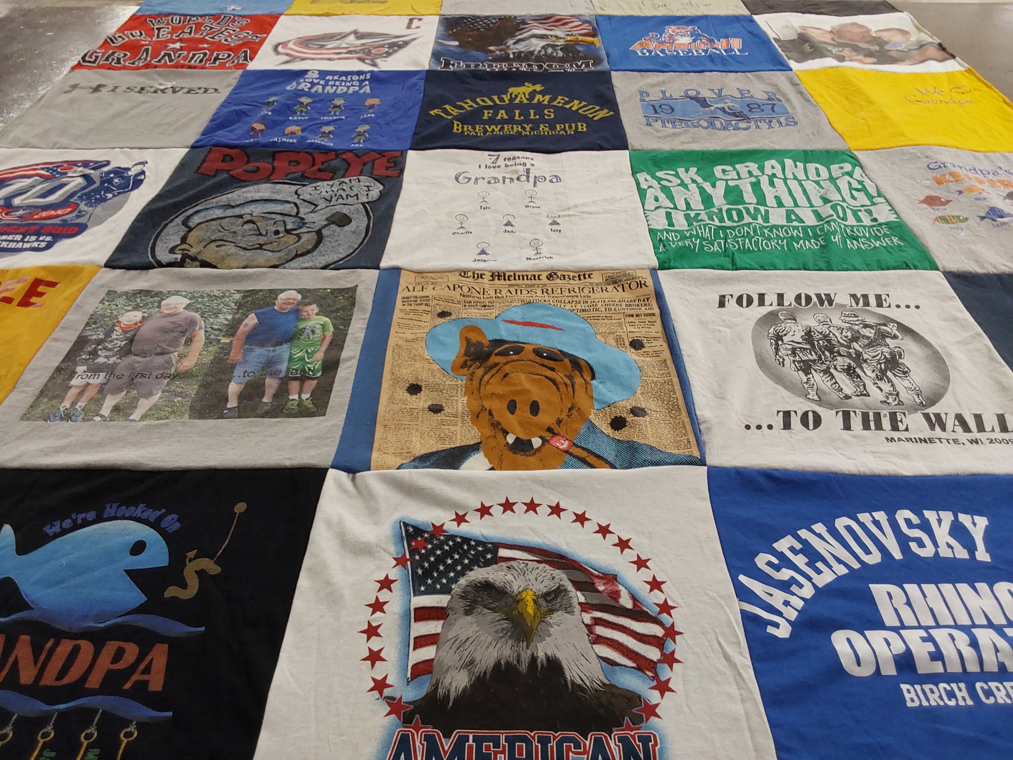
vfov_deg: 49.7
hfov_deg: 63.4
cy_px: 380
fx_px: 819
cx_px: 506
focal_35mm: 28
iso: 100
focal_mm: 2.91
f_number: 1.9
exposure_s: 1/60
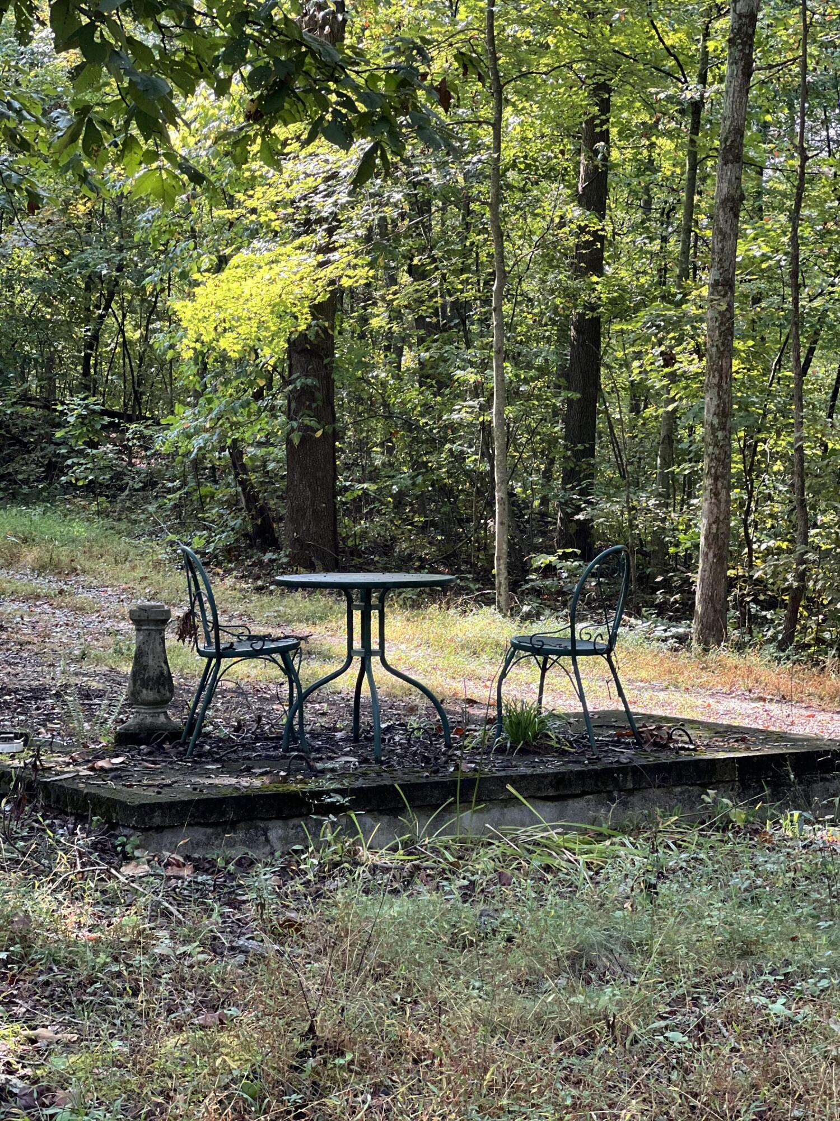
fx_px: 2491
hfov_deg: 19.1
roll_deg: -0.3
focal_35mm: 77
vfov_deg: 25.3
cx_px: 420
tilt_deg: -1.8
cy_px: 560
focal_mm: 9
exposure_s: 1/121
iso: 100
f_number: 2.8
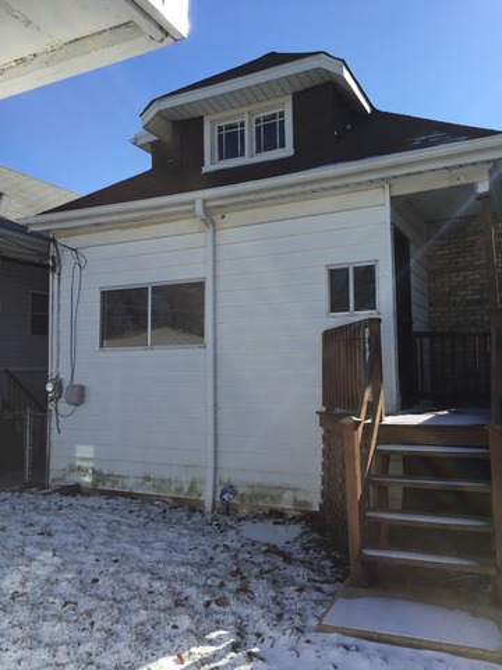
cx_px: 251
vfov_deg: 61.7
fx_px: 561
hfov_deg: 48.2
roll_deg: +0.2
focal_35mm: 29
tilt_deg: +5.4
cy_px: 335
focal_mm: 4.15
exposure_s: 1/1647
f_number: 2.2
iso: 32
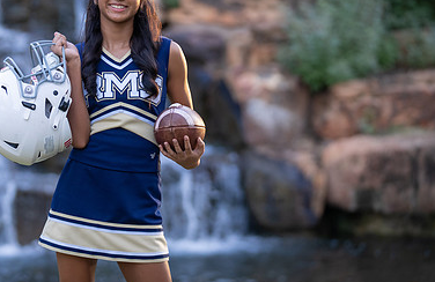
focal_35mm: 208
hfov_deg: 10.0
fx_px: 2493
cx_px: 137
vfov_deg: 6.5
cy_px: 85
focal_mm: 126
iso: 640
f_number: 2.8
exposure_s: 1/320
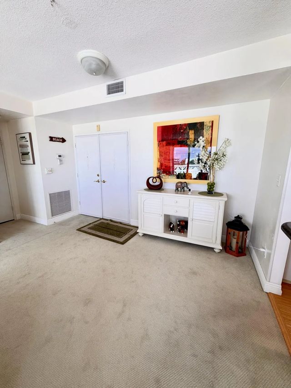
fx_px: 157
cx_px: 146
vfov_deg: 102.1
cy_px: 194
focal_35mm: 14
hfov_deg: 85.7
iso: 80
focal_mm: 2.22
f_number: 2.2
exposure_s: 1/120
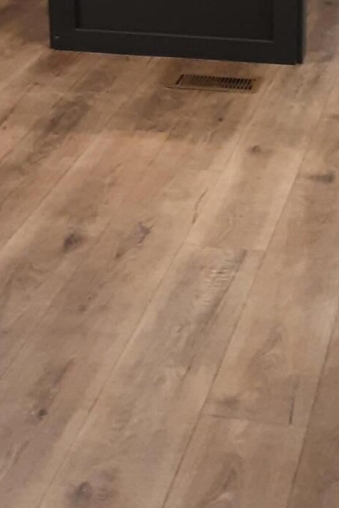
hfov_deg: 16.5
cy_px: -53
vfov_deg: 23.5
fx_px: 1144
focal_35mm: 81
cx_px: 332
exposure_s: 1/40
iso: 125
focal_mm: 2.91
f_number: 1.9
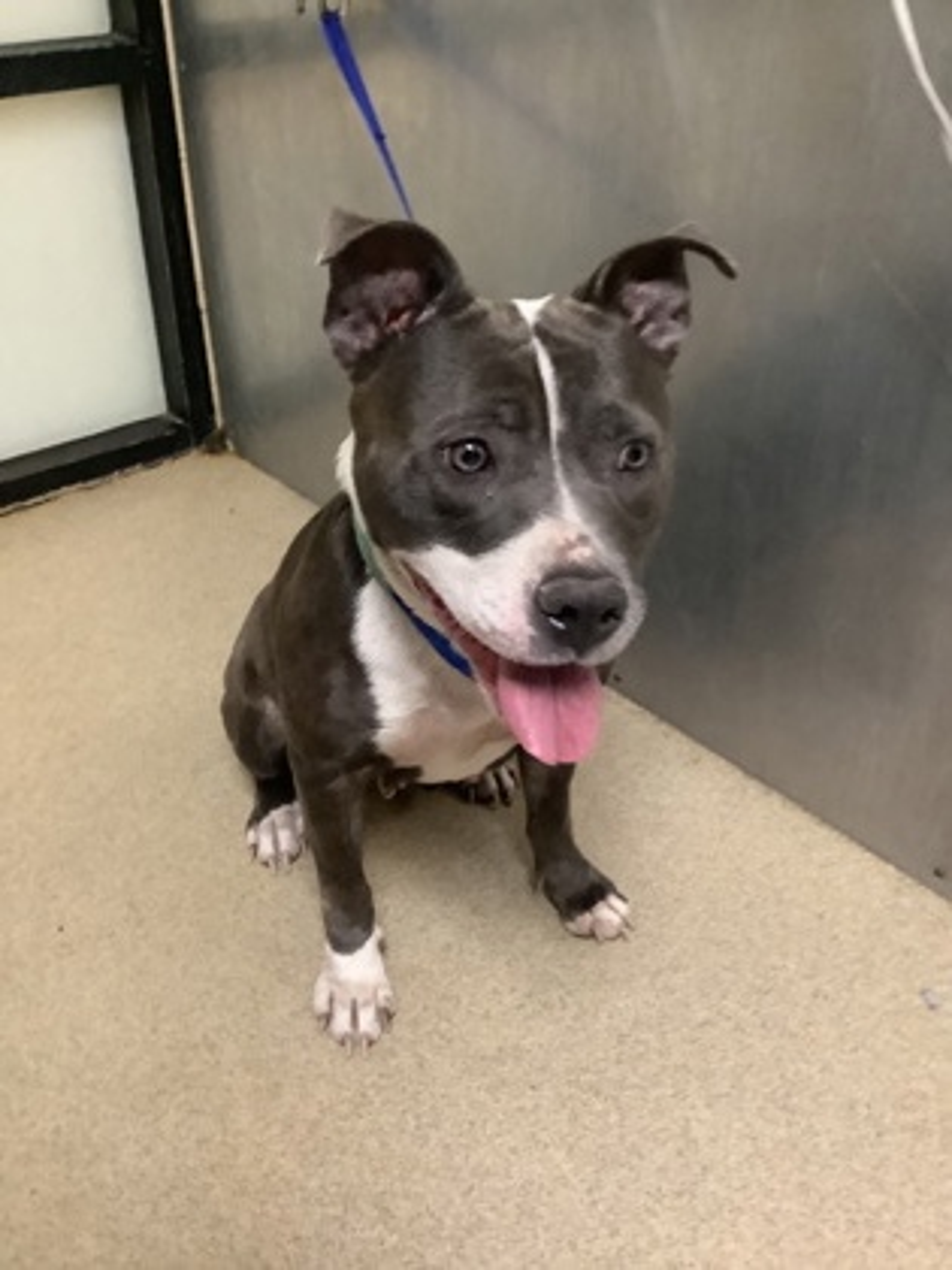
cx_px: 476
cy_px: 635
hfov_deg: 45.4
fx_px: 1137
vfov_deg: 58.4
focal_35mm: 31
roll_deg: -0.5
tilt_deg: -36.7
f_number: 2.4
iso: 500
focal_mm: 3.3
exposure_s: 1/30
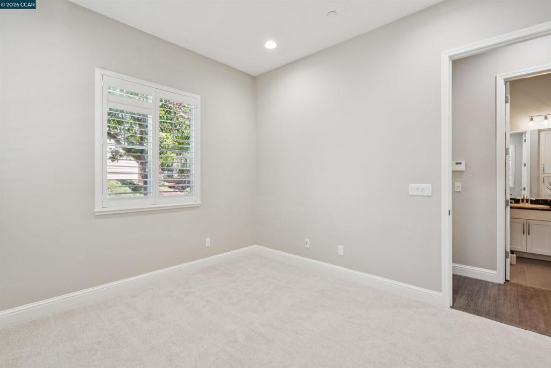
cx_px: 276
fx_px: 245
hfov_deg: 96.7
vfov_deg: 73.8
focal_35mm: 16
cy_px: 184
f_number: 8
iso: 100
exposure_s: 1/13
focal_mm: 16
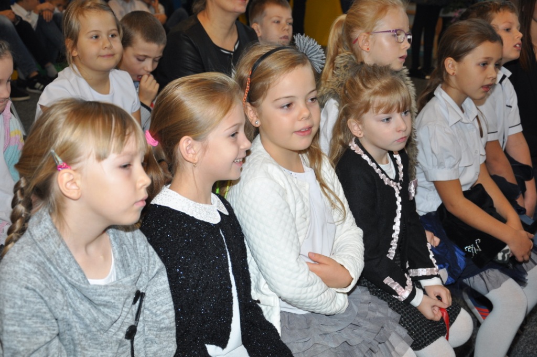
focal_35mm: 60
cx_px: 268
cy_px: 178
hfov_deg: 33.4
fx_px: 894
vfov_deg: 22.6
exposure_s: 1/60
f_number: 4.8
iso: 400
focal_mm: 40
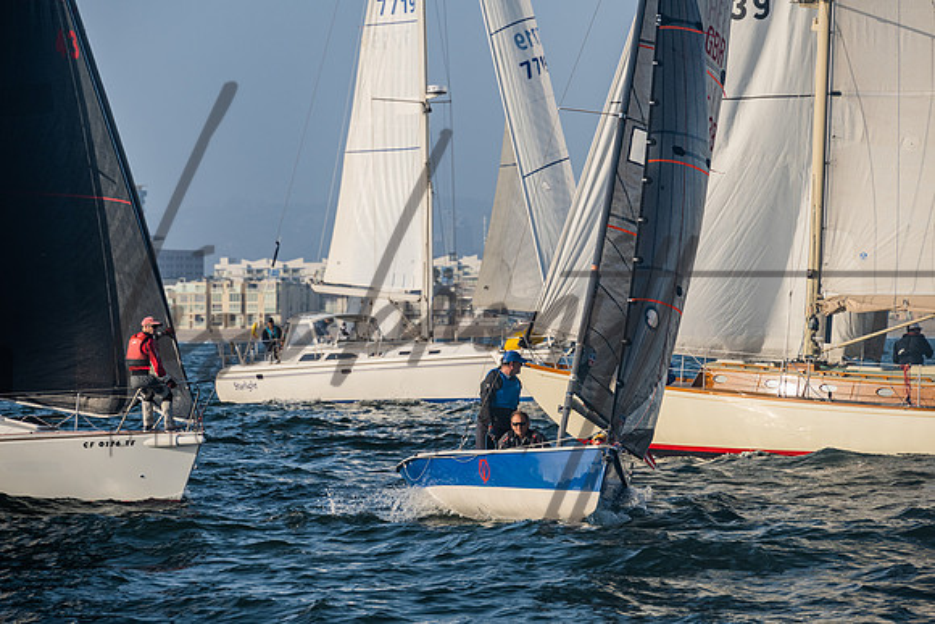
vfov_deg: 6.4
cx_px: 468
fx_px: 5611
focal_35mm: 216
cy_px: 312
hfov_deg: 9.5
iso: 400
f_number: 8
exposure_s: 1/640
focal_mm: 200
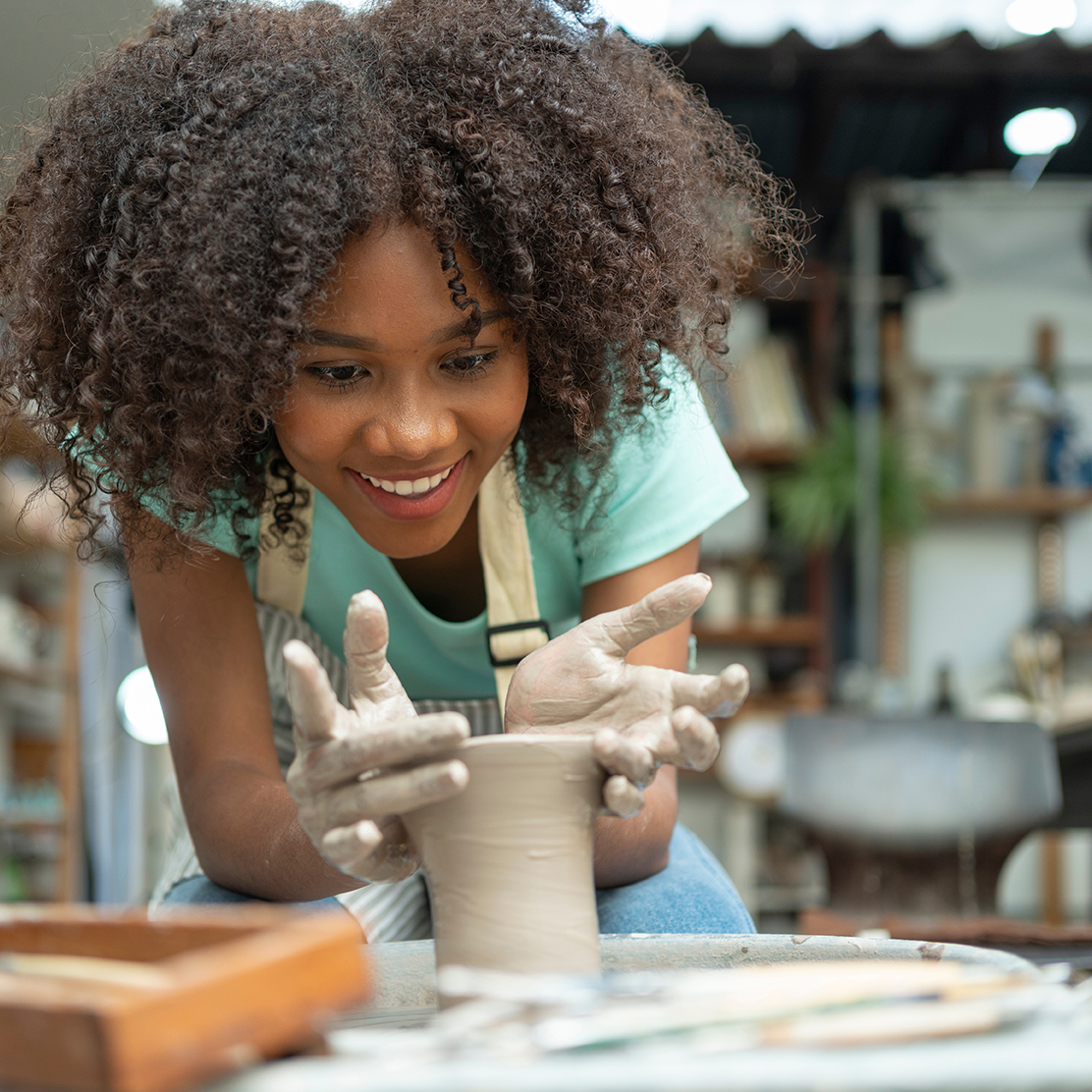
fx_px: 1606
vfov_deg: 37.6
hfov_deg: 37.5
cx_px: 490
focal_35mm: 45
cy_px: 546
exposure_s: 1/200
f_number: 2
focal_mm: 35
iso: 200
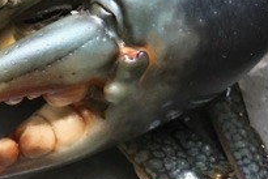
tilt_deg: -35.0
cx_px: -126
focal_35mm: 91
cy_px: -14
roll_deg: -1.6
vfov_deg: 14.7
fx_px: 678
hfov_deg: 19.6
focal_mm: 3.99
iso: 100
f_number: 1.8
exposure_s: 1/14
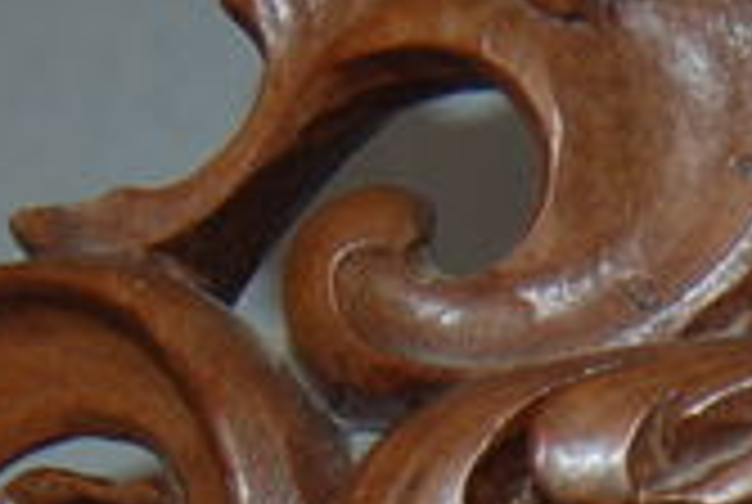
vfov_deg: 7.3
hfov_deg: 11.2
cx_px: 964
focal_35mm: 179
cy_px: 1087
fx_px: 3746
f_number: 3.8
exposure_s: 1/60
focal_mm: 20
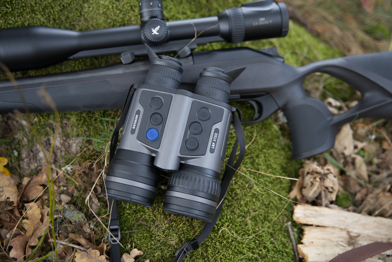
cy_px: 131
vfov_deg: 26.5
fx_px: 556
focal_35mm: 51
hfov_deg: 38.9
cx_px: 196
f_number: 2.8
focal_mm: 51
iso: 800
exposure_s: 1/100
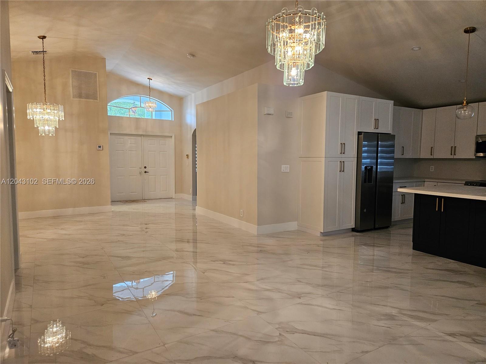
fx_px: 323
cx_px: 243
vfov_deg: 58.9
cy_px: 182
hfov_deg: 73.9
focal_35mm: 23
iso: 400
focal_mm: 5.4
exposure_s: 1/120
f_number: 1.8
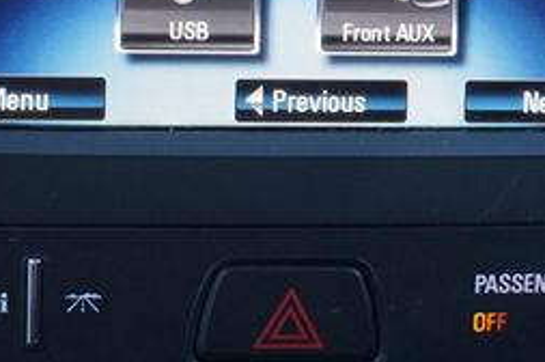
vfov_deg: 11.7
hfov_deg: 18.0
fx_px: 1724
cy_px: -90
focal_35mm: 114
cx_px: 250
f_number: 5
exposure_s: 1/60
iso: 800
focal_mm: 30
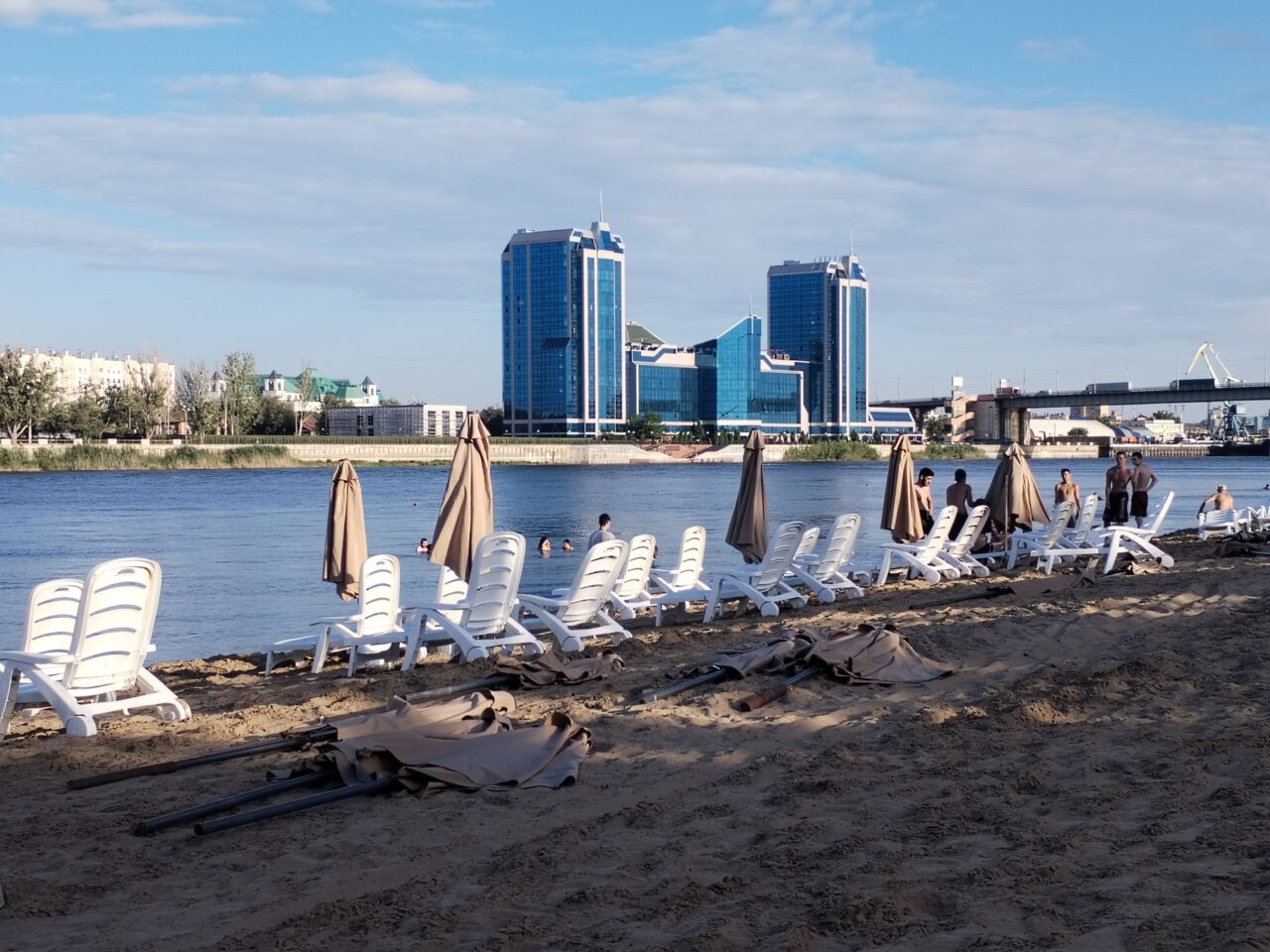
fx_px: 2165
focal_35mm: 59
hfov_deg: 32.7
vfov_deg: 24.8
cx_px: 635
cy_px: 476
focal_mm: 4.75
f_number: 1.8
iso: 100
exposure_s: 1/1073
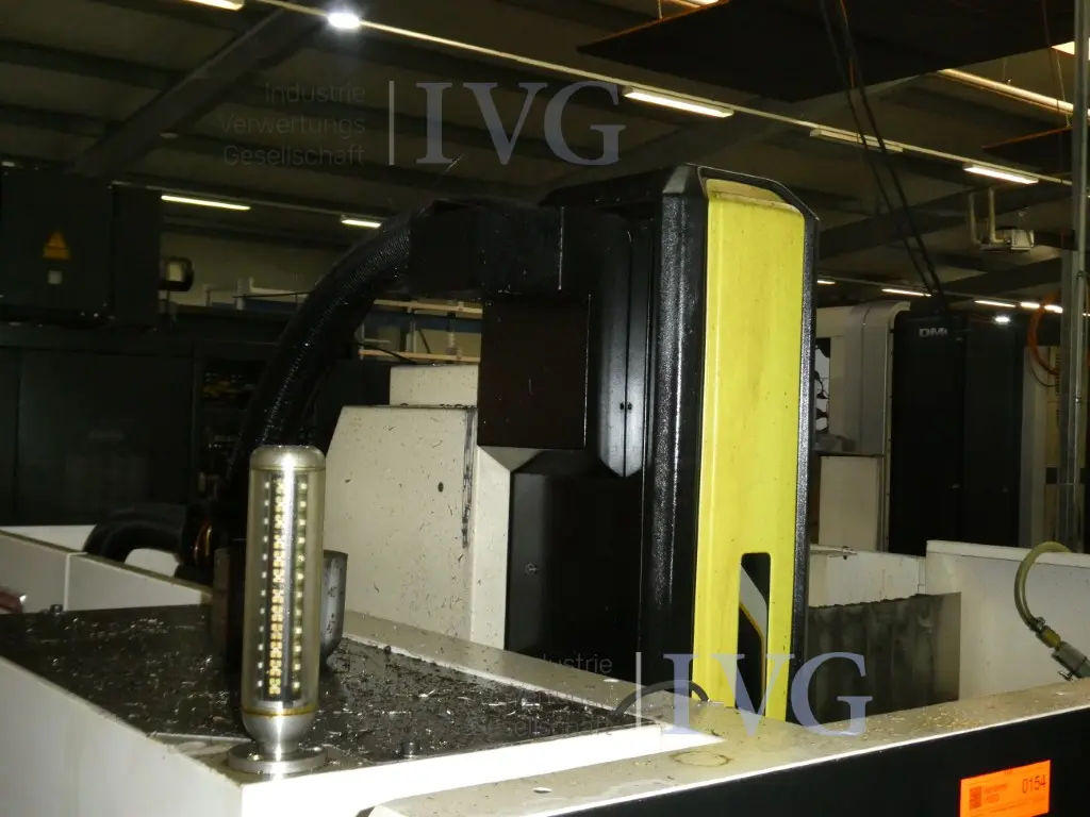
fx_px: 1385
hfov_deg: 42.9
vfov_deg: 32.9
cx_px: 545
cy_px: 408
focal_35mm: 44
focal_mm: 7.8
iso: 800
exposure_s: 1/125
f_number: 3.9
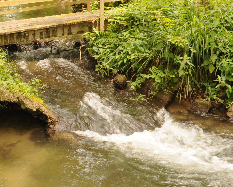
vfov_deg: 21.1
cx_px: 128
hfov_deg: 26.4
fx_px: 497
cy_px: 50
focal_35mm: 72
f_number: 8
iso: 400
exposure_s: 1/40
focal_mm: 18
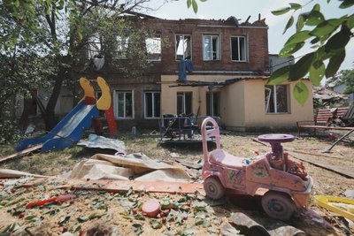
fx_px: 157
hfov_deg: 96.7
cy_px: 118
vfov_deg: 73.8
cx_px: 177
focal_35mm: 16
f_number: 7.1
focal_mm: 16
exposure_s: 1/400
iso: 100
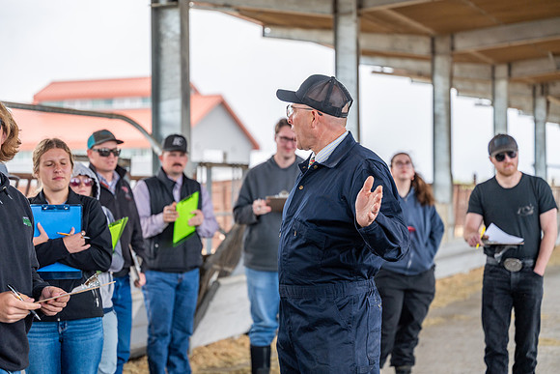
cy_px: 187
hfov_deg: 28.8
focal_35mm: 70
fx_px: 1089
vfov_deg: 19.5
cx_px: 280
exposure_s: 1/800
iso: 125
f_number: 2.8
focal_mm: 70
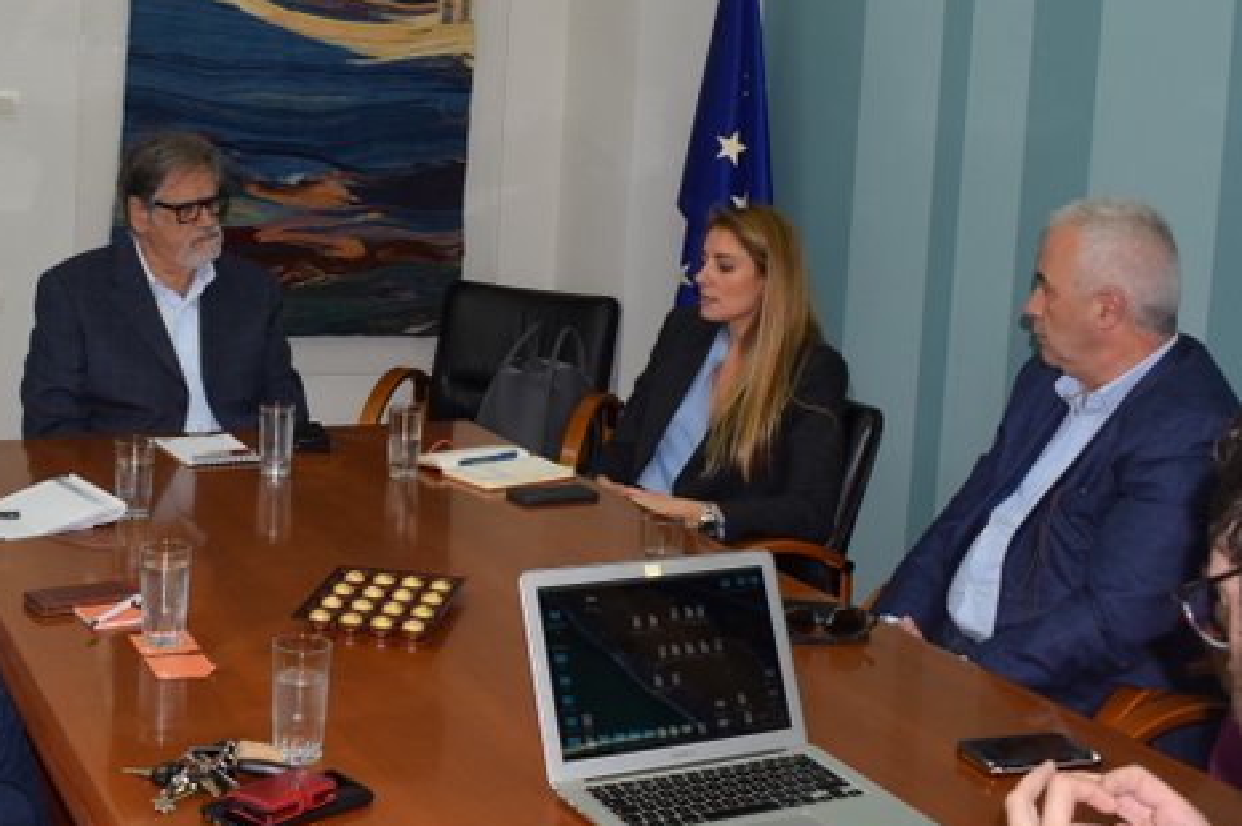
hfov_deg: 40.1
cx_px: 432
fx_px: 1681
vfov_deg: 27.3
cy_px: 229
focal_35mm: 49
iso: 800
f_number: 5.6
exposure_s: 1/125
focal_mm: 21
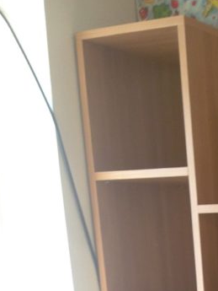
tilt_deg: -11.1
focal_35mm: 98
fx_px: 822
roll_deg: +0.7
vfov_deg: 18.0
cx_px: 320
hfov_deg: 14.2
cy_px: 429
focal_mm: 4.12
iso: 50
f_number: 2.4
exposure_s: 1/20
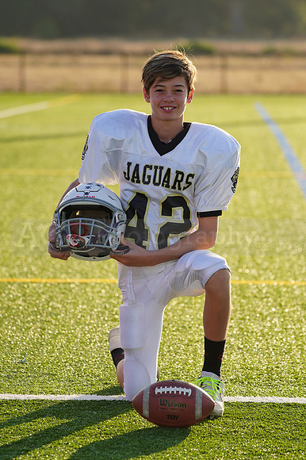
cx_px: 153
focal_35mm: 206
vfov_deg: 10.0
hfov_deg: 6.7
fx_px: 2629
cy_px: 230
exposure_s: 1/250
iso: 100
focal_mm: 206
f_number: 5.6
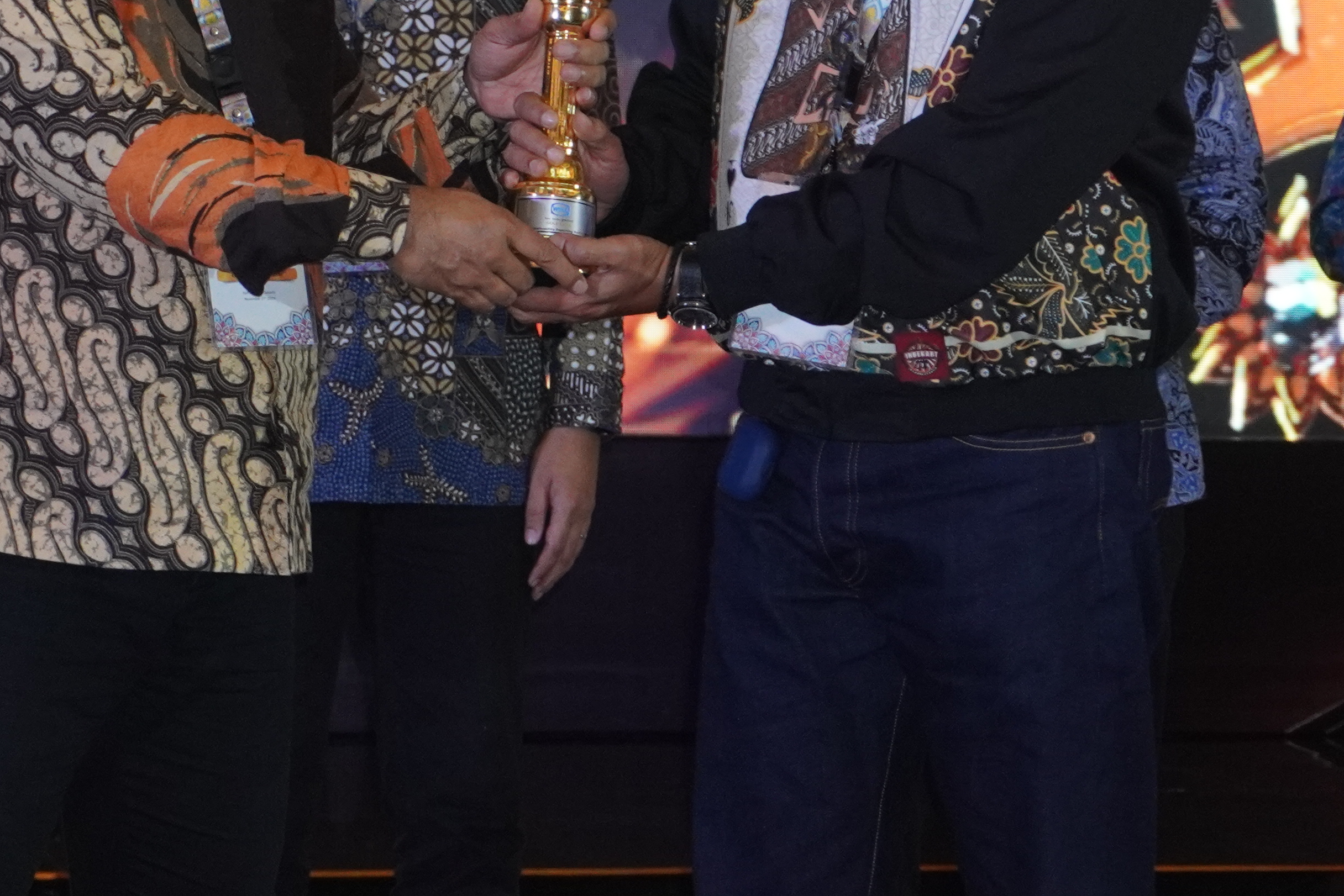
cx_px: 549
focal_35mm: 185
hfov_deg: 11.1
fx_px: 6907
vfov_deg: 7.4
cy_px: -86
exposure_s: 1/80
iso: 1600
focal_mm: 50
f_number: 5.6
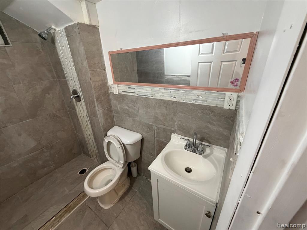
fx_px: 124
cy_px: 115
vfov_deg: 85.7
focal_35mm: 14
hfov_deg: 102.1
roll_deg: +3.5
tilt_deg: -23.6
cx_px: 154
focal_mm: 2.22
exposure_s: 1/60
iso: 400
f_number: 2.2
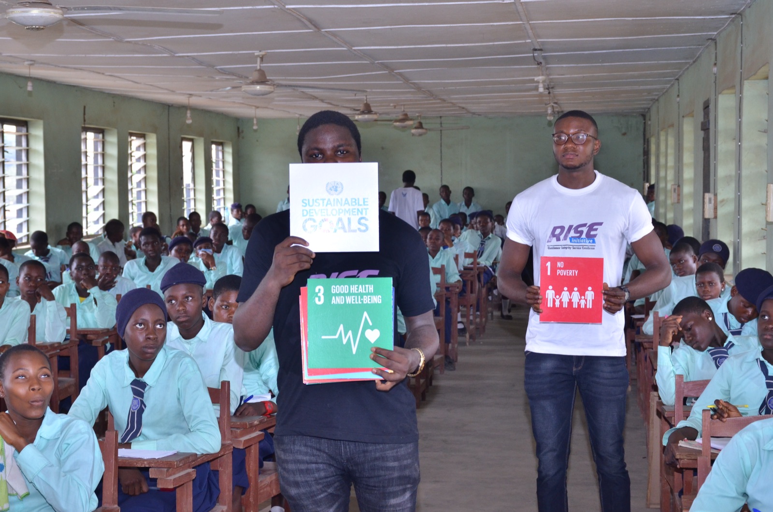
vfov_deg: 18.1
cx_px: 386
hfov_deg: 27.1
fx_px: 1607
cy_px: 256
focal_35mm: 75
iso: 800
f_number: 7.1
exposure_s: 1/125
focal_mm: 50
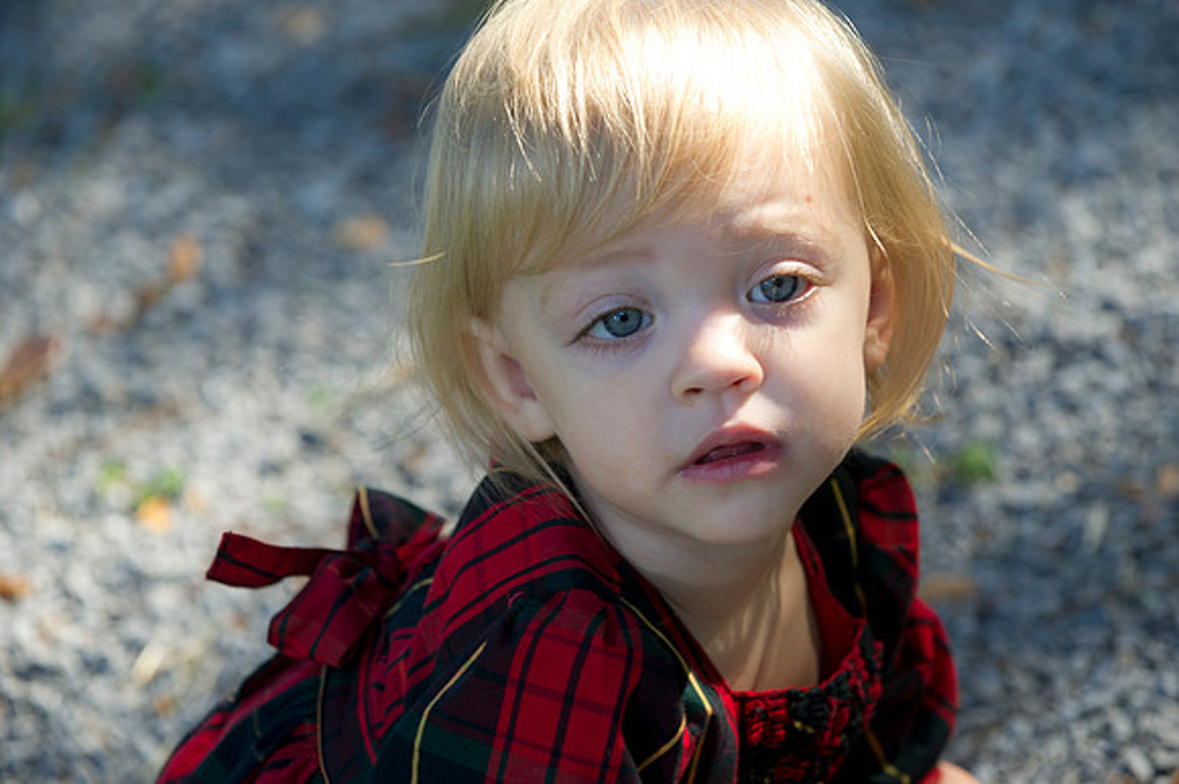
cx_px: 590
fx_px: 4255
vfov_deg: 10.5
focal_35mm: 130
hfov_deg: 15.8
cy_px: 392
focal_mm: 130
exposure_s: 1/100
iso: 250
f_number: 5
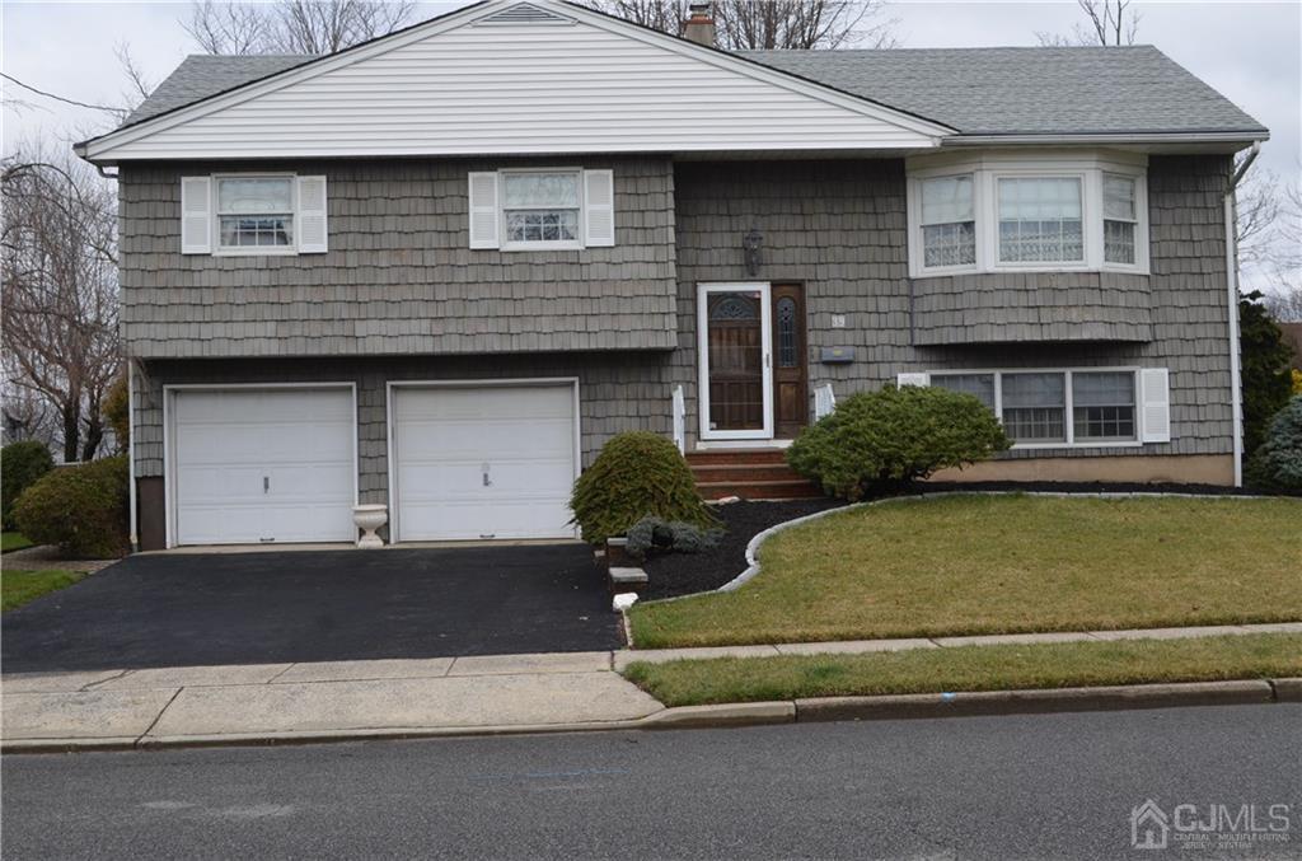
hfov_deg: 43.7
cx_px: 651
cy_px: 430
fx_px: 1623
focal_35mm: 45
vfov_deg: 29.7
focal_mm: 30
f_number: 8
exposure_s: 1/250
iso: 110
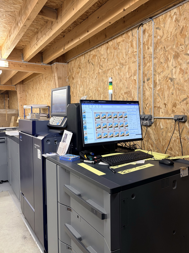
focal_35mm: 27
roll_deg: +0.8
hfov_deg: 51.4
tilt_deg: -2.3
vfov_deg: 65.3
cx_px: 97
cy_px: 122
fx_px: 197
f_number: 1.6
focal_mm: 5.96
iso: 100
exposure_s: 1/50
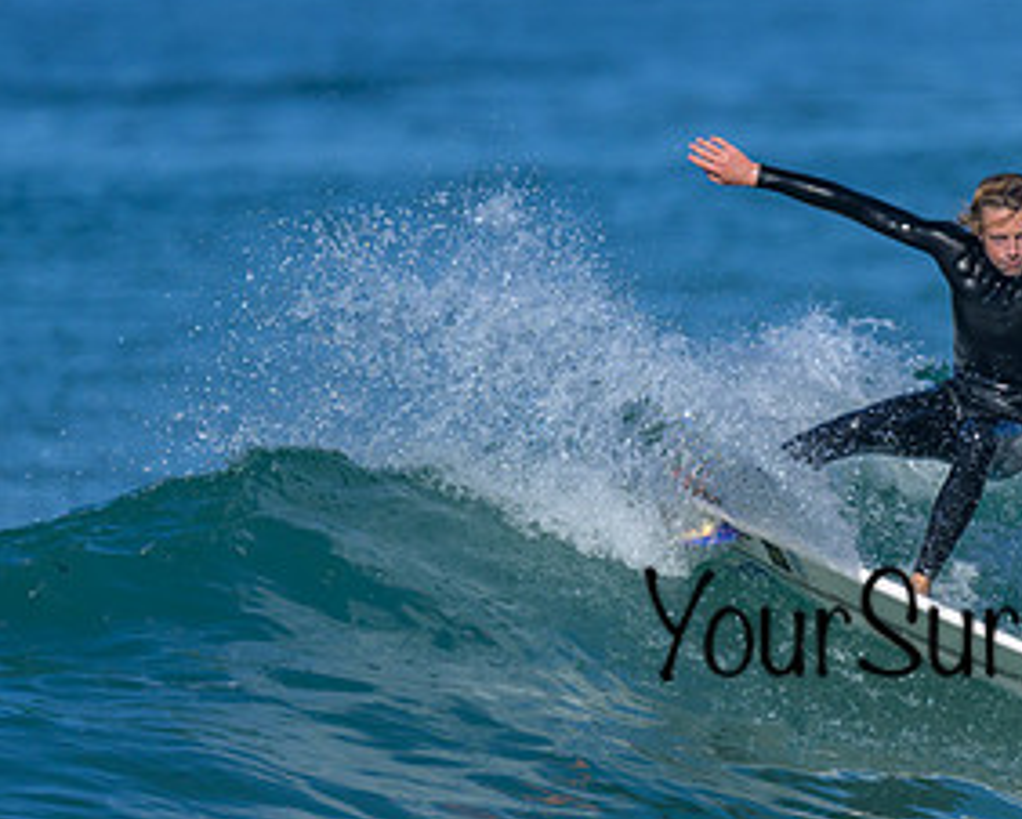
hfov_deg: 0.9
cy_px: 459
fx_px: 64259
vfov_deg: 0.7
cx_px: 837
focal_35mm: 2123
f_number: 6.3
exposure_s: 1/2000
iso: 220
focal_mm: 800
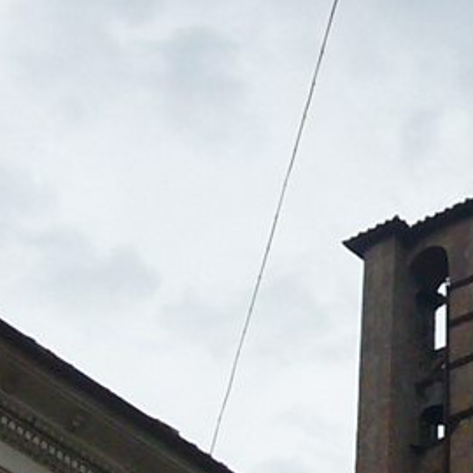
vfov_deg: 13.2
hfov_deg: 13.1
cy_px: 359
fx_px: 2041
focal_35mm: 132
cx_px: 441
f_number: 8
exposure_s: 1/1600
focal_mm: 10.3
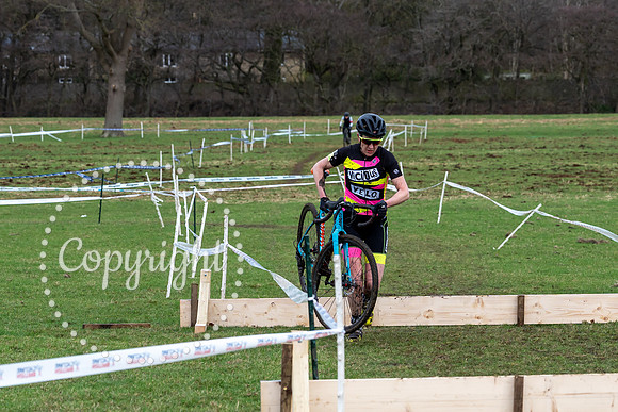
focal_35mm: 144
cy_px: 246
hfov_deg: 14.2
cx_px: 372
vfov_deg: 9.5
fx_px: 2474
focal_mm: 70
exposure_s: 1/640
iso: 500
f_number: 3.5
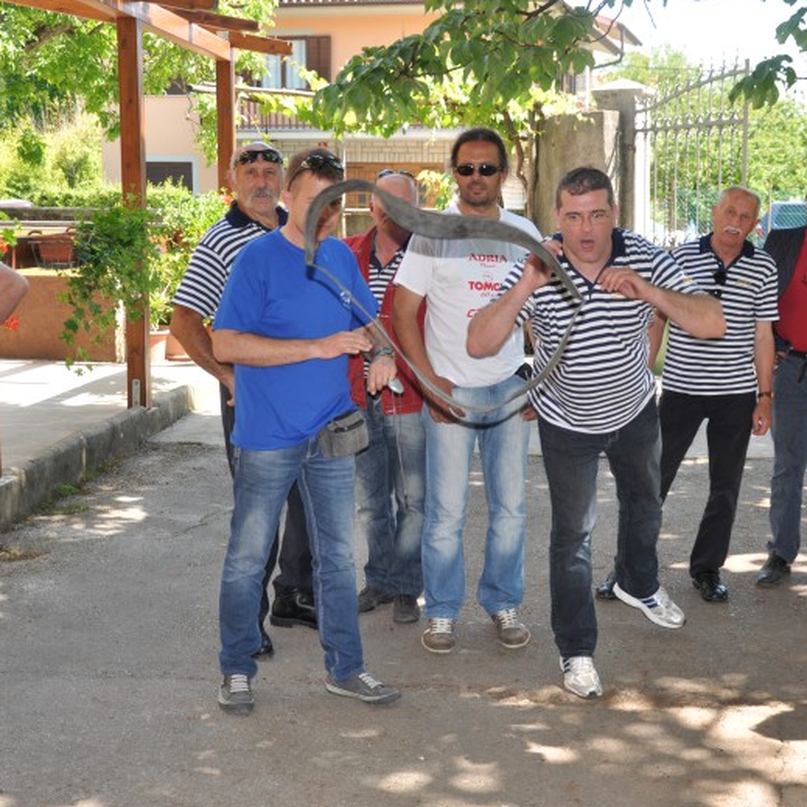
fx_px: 1345
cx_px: 473
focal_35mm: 51
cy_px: 407
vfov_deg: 33.4
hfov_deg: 33.3
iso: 200
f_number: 4
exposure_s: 1/200
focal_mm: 26
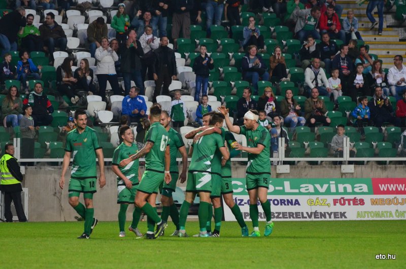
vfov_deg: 3.8
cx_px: 203
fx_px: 4052
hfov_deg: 5.7
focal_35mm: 360
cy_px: 134
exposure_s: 1/250
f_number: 5.3
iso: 1600
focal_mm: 240
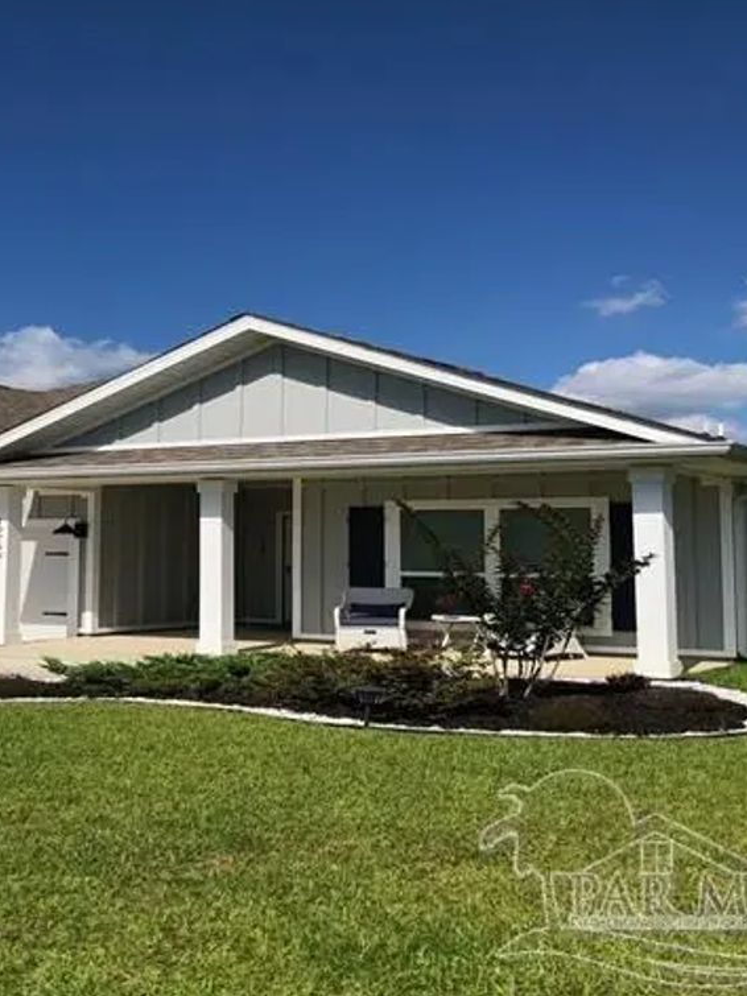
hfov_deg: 36.8
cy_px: 492
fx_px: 1094
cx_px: 182
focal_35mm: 38
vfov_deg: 49.0
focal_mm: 3.99
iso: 20
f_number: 1.8
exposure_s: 1/3205
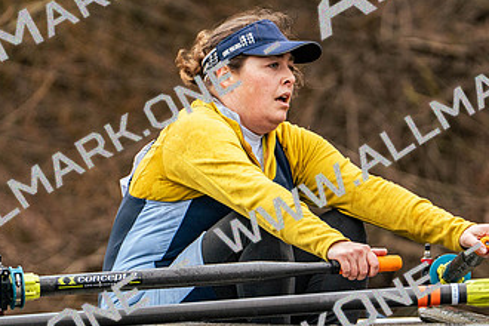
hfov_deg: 2.3
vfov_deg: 1.5
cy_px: 257
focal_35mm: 900
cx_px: 397
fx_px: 12224
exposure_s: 1/2000
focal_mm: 512
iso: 2000
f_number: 6.3
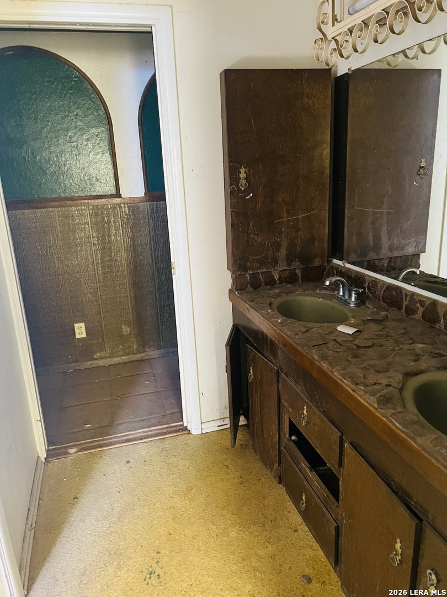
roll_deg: +4.1
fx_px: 448
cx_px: 224
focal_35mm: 26
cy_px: 298
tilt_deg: -15.2
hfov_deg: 53.1
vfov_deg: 67.3
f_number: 1.5
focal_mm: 5.7
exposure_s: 1/37
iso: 640
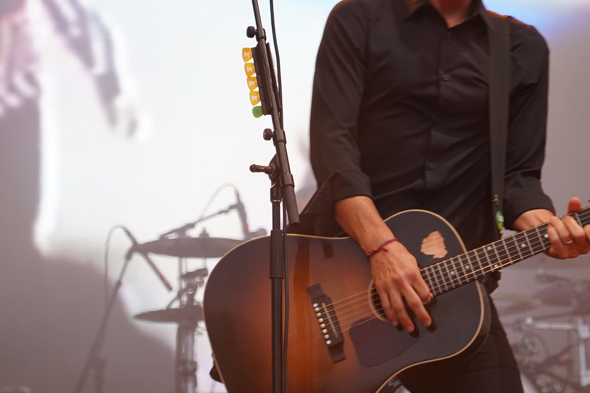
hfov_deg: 11.5
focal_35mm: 178
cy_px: 118
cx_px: 493
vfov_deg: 7.7
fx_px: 2917
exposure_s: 1/125
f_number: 4
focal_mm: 105
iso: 640
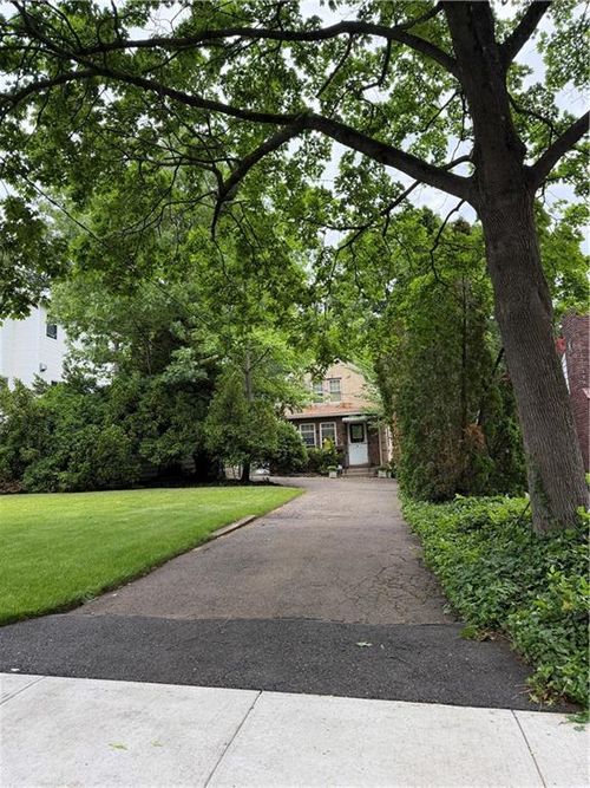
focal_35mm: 24
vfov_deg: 71.6
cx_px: 295
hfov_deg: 56.8
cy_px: 394
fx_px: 546
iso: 200
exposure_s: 1/213
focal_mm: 6.76
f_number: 1.78
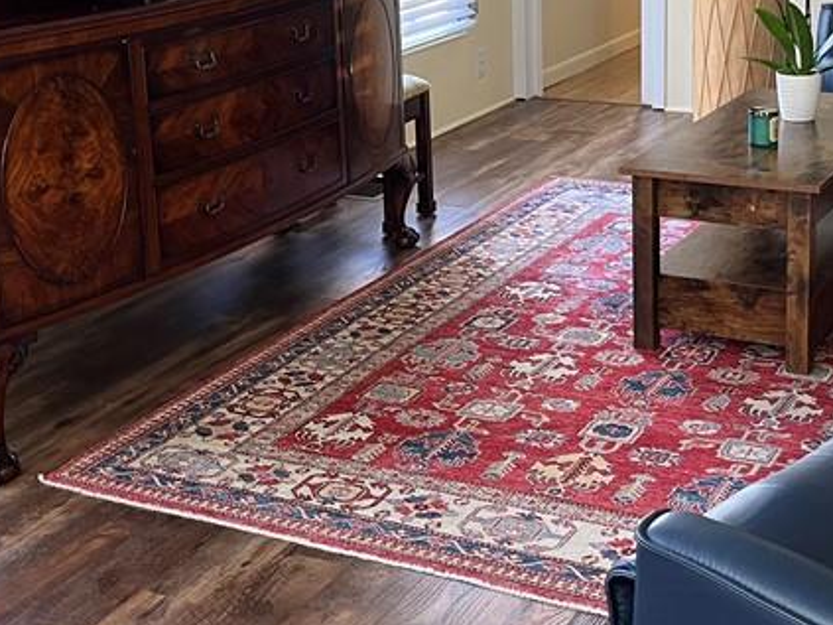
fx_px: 1516
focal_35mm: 63
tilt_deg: -13.6
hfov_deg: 30.7
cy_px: 140
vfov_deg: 23.0
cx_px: 447
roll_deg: +1.3
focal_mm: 5.1
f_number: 1.6
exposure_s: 1/69
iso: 125
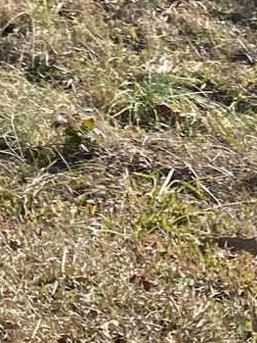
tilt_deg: -2.4
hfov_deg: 8.0
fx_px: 1691
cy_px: -467
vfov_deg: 10.1
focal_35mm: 171
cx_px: -388
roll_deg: -0.3
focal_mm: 4.25
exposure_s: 1/1287
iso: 32
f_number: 1.8
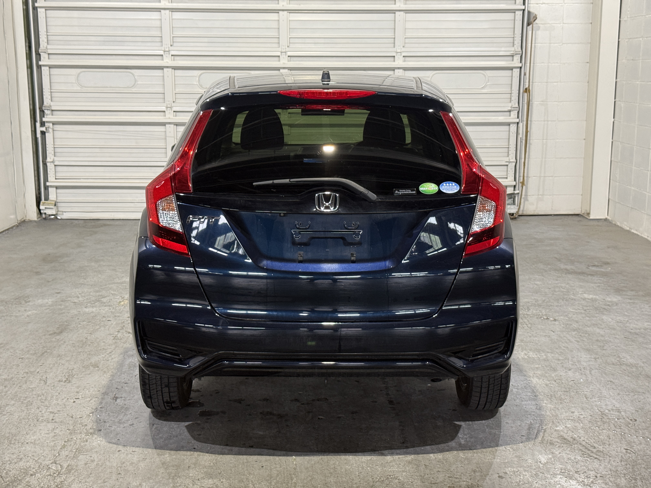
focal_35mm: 48
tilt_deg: -10.1
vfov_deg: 30.3
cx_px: 326
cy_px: 244
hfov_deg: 39.7
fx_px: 903
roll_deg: -0.1
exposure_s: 1/60
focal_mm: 6.76
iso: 160
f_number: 1.78
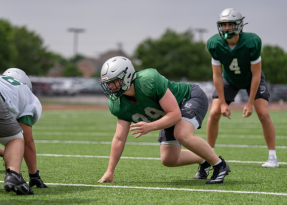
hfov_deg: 12.0
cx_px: 126
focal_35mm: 167
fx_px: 1363
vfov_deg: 8.6
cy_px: 106
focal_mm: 149
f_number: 2.8
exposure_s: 1/2500
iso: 160
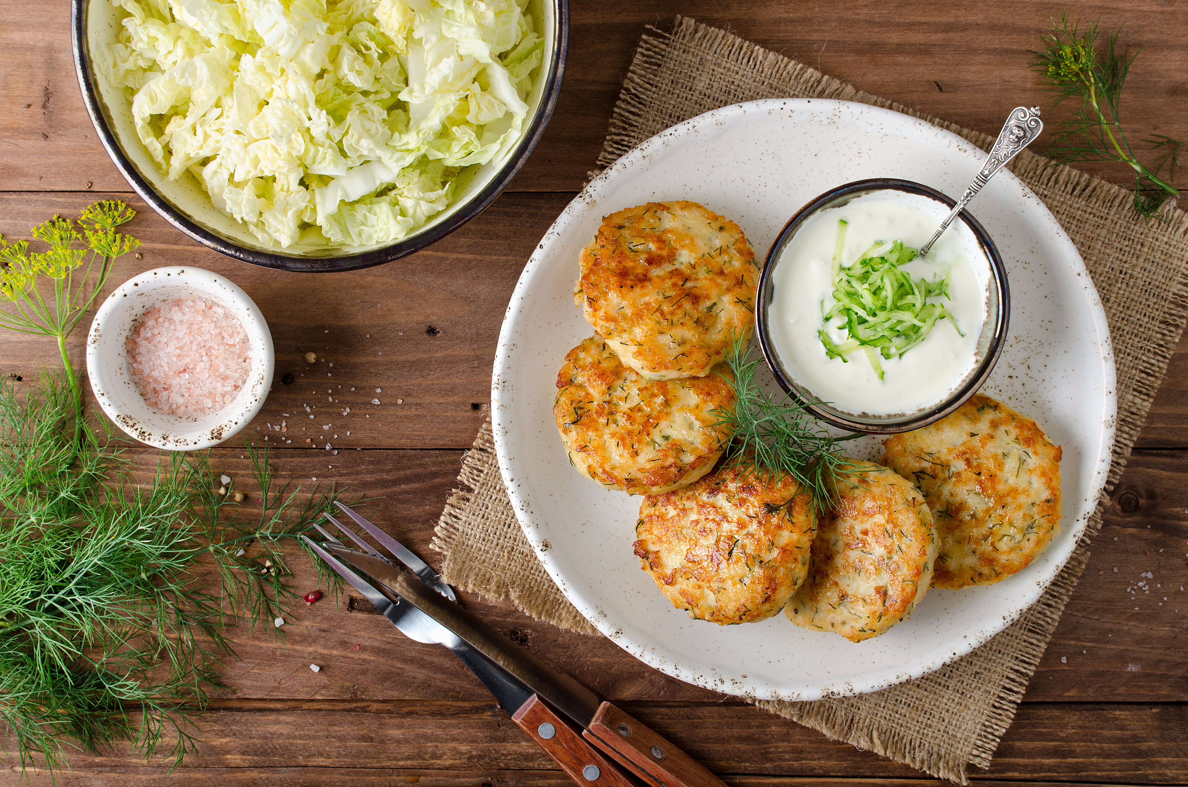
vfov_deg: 25.6
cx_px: 594
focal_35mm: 52
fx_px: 1729
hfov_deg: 37.9
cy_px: 394
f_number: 9
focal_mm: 35
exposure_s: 1/160
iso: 100
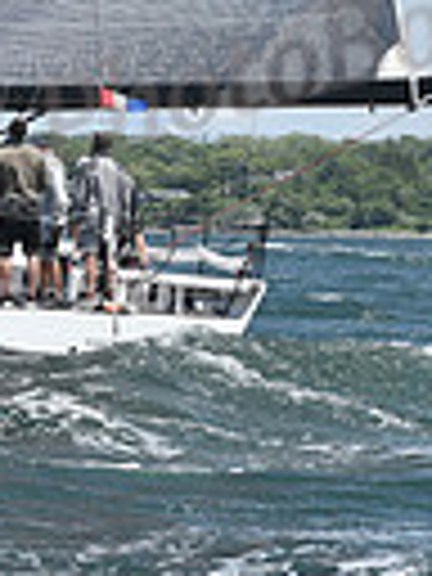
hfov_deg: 4.9
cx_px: -196
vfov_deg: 6.3
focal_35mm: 304
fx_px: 5058
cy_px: -576
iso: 250
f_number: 6.3
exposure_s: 1/1600
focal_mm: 70
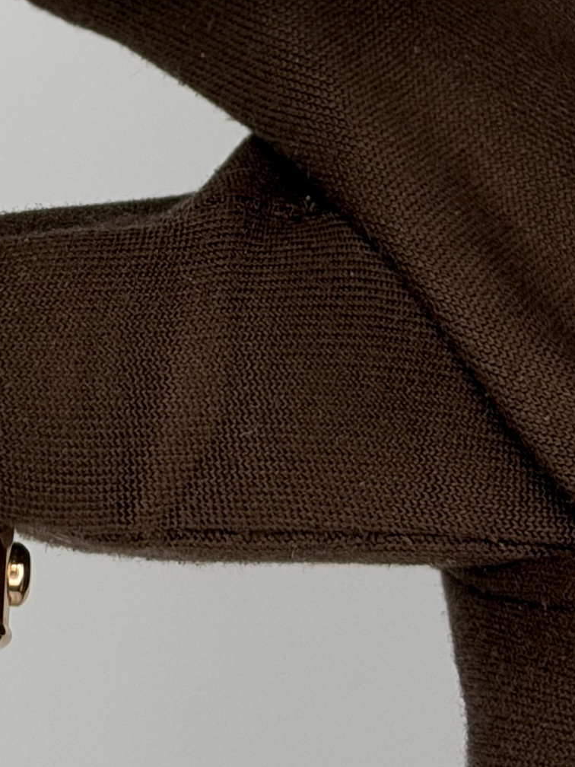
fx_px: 3300
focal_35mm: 149
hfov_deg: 9.8
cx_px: -190
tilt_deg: -86.3
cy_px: -61
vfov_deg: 13.0
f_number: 1.78
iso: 64
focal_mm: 6.76
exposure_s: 1/336
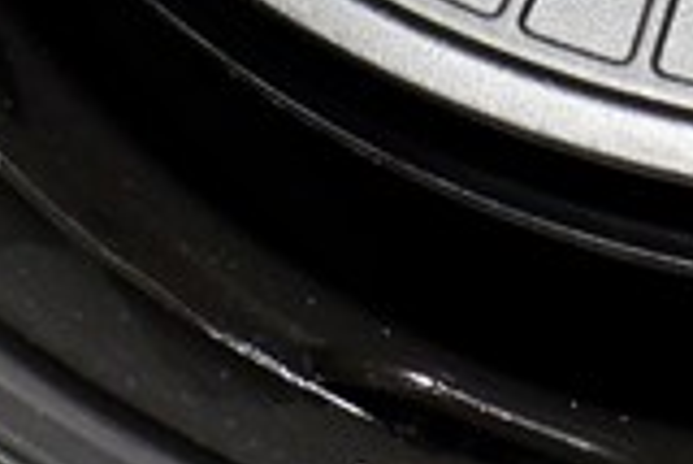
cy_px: -564
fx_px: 4335
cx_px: 879
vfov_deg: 5.9
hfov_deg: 9.0
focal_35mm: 225
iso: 2000
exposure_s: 1/125
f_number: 7.1
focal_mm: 20.1
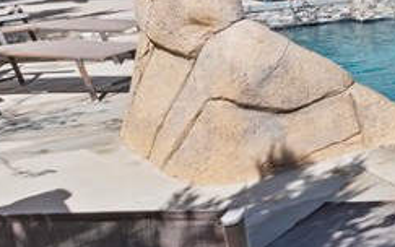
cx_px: 691
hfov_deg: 22.3
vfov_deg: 20.1
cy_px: -64
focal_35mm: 60
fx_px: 646
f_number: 20
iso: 125
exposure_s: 1/60
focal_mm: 14
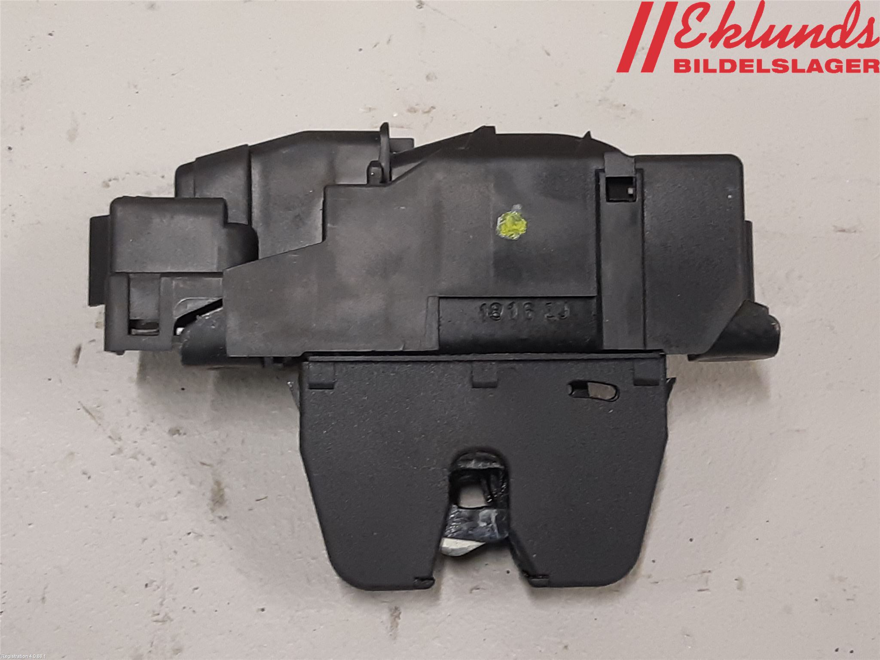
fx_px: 661
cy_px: 330
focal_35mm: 26
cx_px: 440
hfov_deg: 67.3
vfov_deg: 53.1
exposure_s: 1/50
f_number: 1.7
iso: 160
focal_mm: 3.93
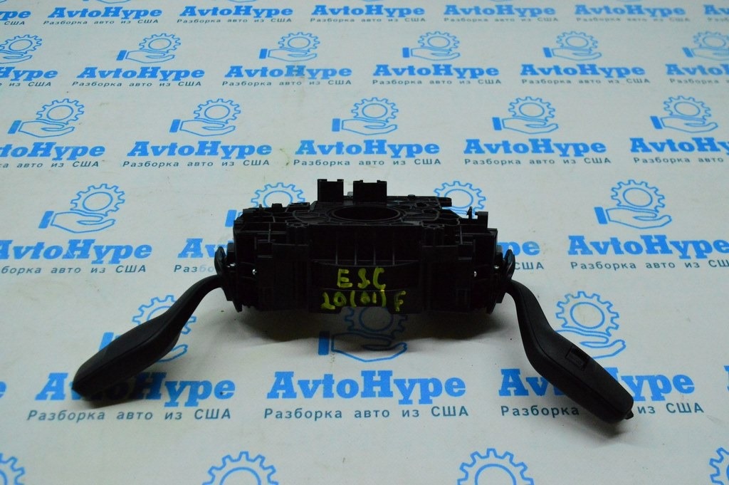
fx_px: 728
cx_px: 364
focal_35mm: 36
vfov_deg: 36.8
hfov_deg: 53.2
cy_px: 242
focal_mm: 24
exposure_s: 1/800
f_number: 6.3
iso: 6400
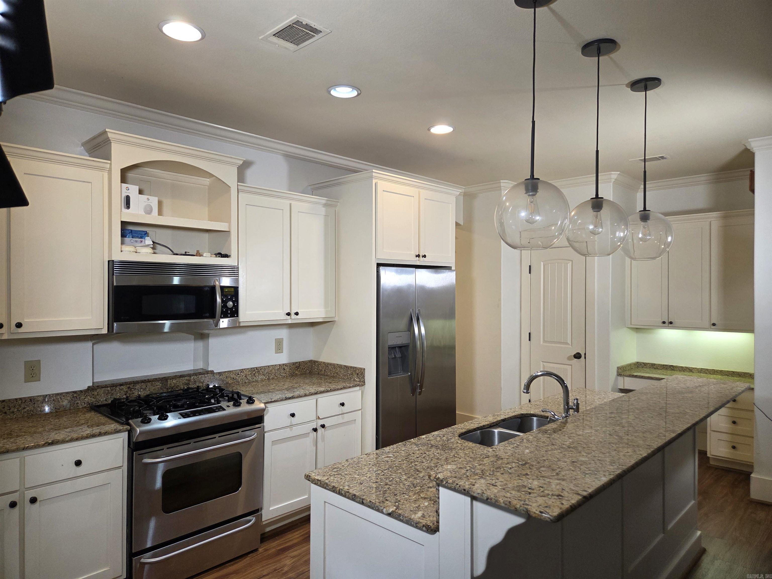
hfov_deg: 73.9
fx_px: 513
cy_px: 290
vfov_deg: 58.9
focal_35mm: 23
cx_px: 386
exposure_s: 1/120
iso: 160
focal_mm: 5.4
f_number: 1.8
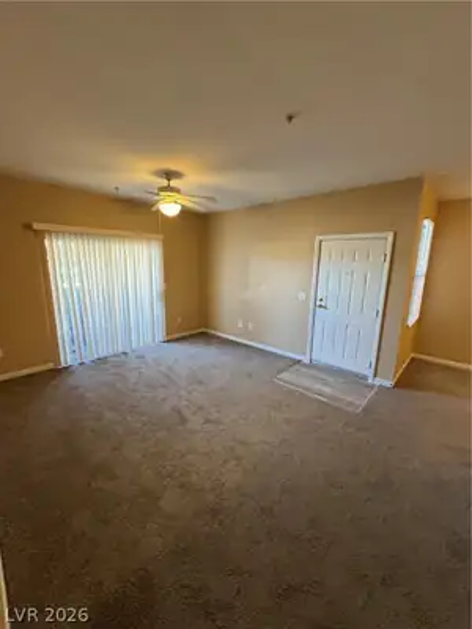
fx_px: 255
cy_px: 314
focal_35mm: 14
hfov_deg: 85.7
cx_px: 236
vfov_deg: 102.1
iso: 400
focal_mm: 2.22
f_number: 2.2
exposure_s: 1/60
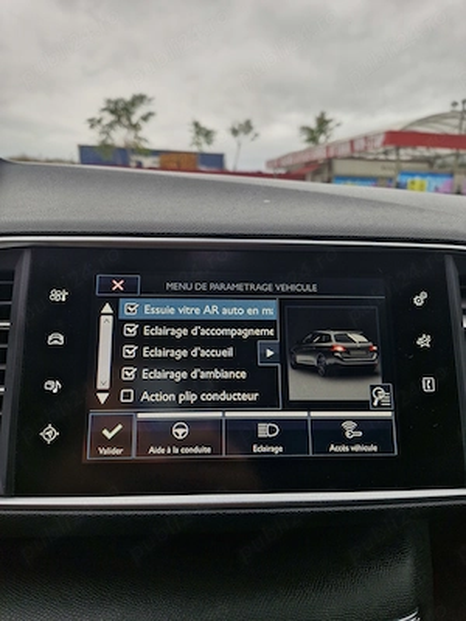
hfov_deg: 58.9
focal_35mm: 23
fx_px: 413
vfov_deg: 73.9
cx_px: 233
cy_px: 310
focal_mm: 5.54
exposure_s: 1/237
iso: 50
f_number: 1.8
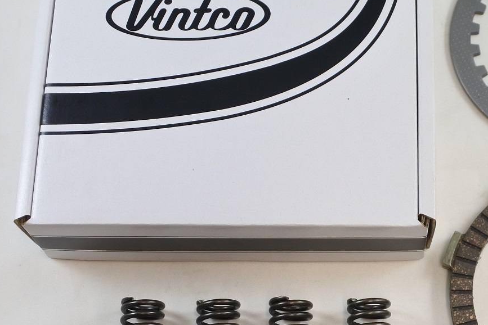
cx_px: 356
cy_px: 158
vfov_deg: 23.8
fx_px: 773
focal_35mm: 57
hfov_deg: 34.4
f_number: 3.8
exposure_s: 1/160
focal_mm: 11
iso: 400
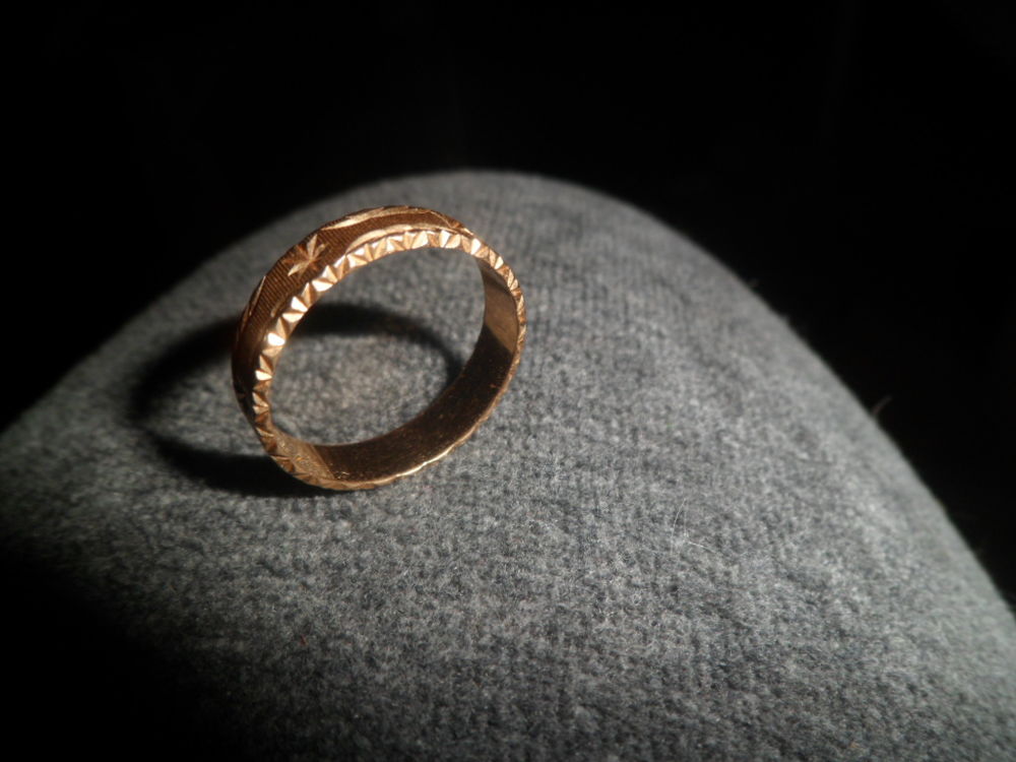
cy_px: 381
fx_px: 792
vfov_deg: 51.4
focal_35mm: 27
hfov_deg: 65.3
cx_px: 508
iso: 100
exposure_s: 1/15
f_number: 9.2
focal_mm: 4.9
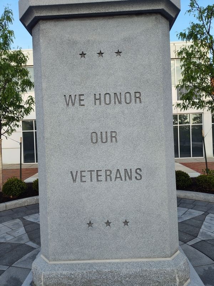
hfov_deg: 58.9
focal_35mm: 23
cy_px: 143
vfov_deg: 73.9
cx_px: 107
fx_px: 190
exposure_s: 1/399
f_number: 1.8
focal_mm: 5.56
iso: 100
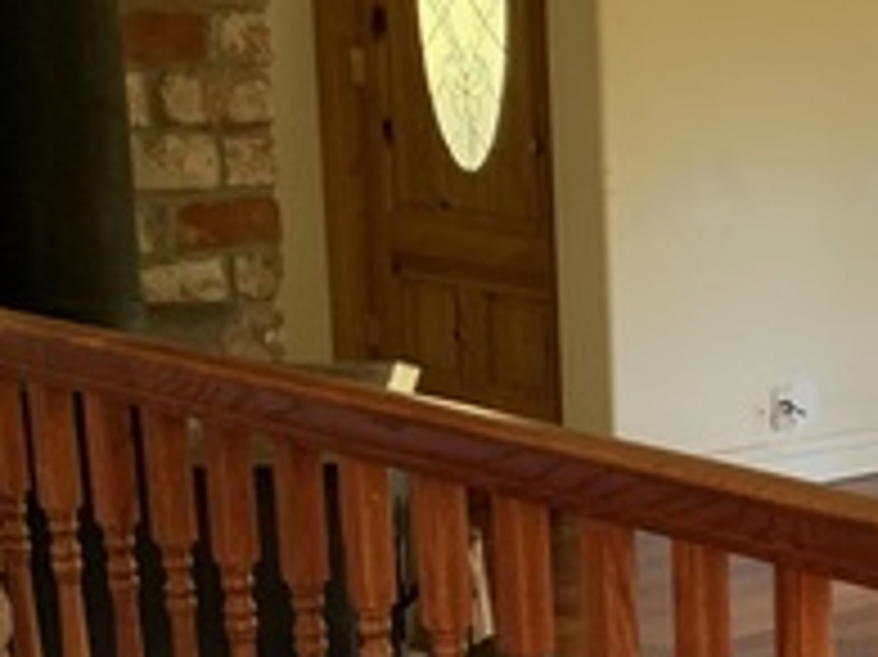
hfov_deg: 19.9
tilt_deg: -16.8
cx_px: 1195
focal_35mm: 89
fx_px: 2256
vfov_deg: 16.2
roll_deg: -2.8
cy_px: 688
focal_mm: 4.25
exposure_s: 1/60
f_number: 1.8
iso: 100
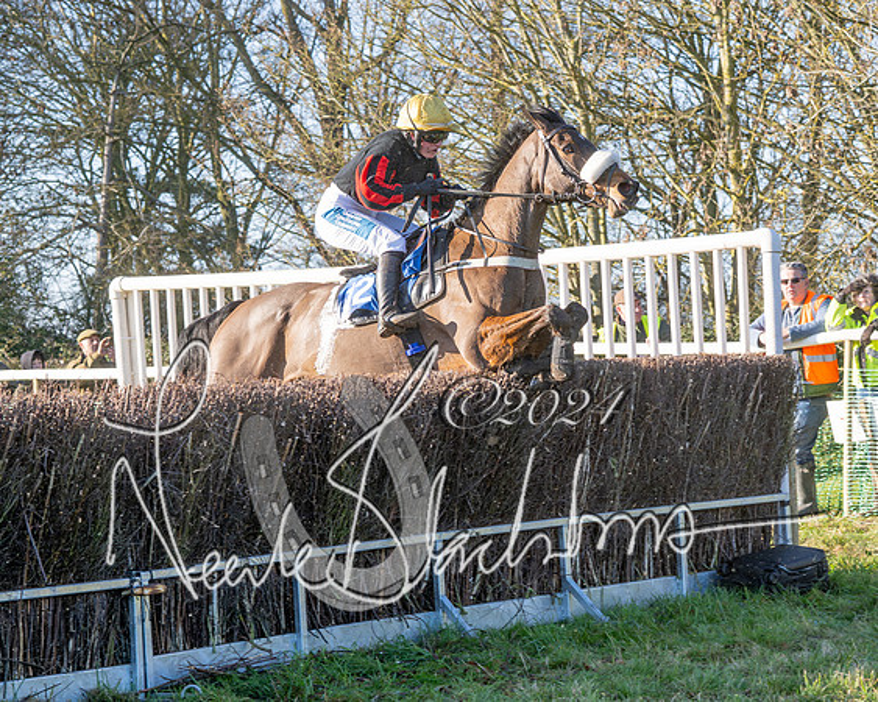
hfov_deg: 15.8
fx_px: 3156
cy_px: 360
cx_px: 460
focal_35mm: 121
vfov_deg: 12.7
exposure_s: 1/1250
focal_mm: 59
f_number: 4.5
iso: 400
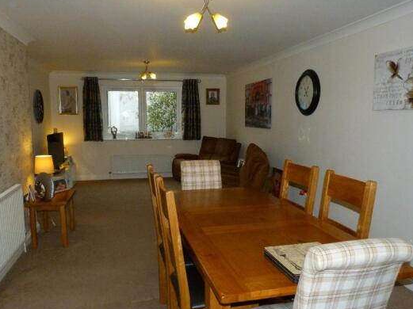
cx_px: 199
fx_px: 334
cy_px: 156
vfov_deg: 49.7
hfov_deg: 63.5
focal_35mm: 28
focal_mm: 4.5
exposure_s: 1/125
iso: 400
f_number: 2.8
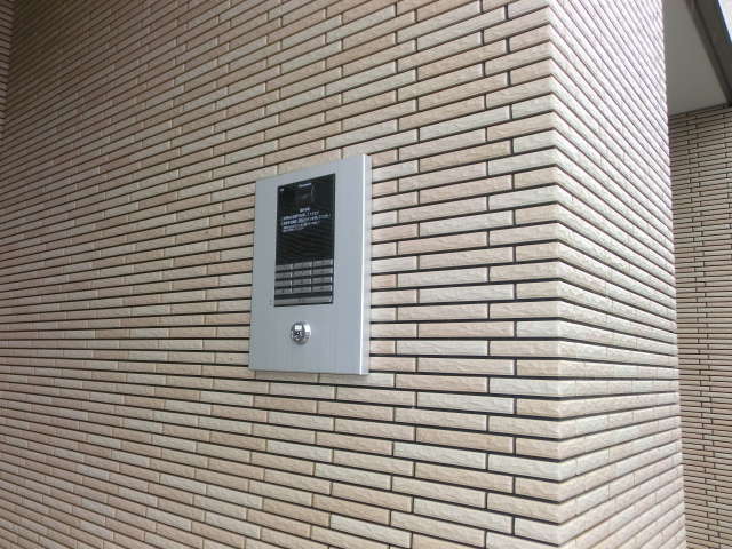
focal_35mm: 33
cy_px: 274
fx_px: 698
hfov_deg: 55.4
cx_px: 366
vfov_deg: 42.9
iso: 80
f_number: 3.7
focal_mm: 5.86
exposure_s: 1/125
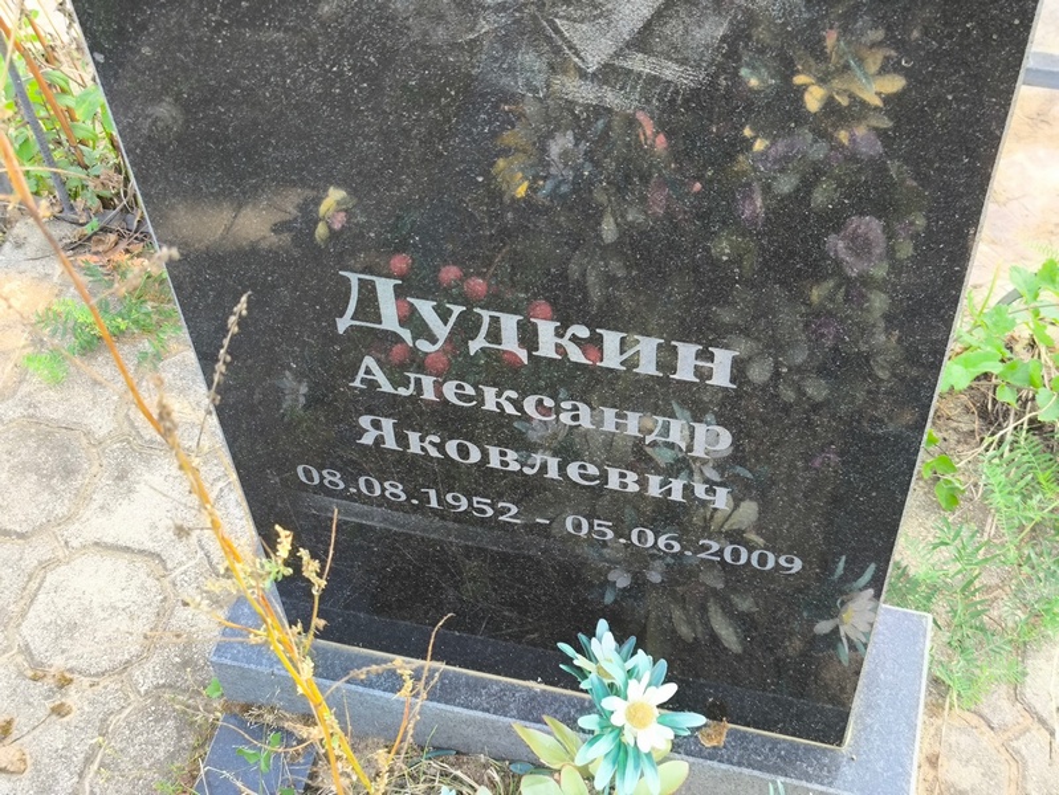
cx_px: 530
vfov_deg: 29.1
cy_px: 398
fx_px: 1530
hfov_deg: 38.2
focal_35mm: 50
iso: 80
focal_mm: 4.71
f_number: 1.7
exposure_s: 1/100
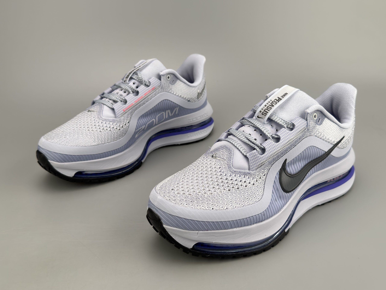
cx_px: 193
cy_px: 145
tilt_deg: -25.4
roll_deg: +0.6
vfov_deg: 40.7
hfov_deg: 52.6
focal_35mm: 35
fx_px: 390
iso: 100
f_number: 1.78
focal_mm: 6.76
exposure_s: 1/707
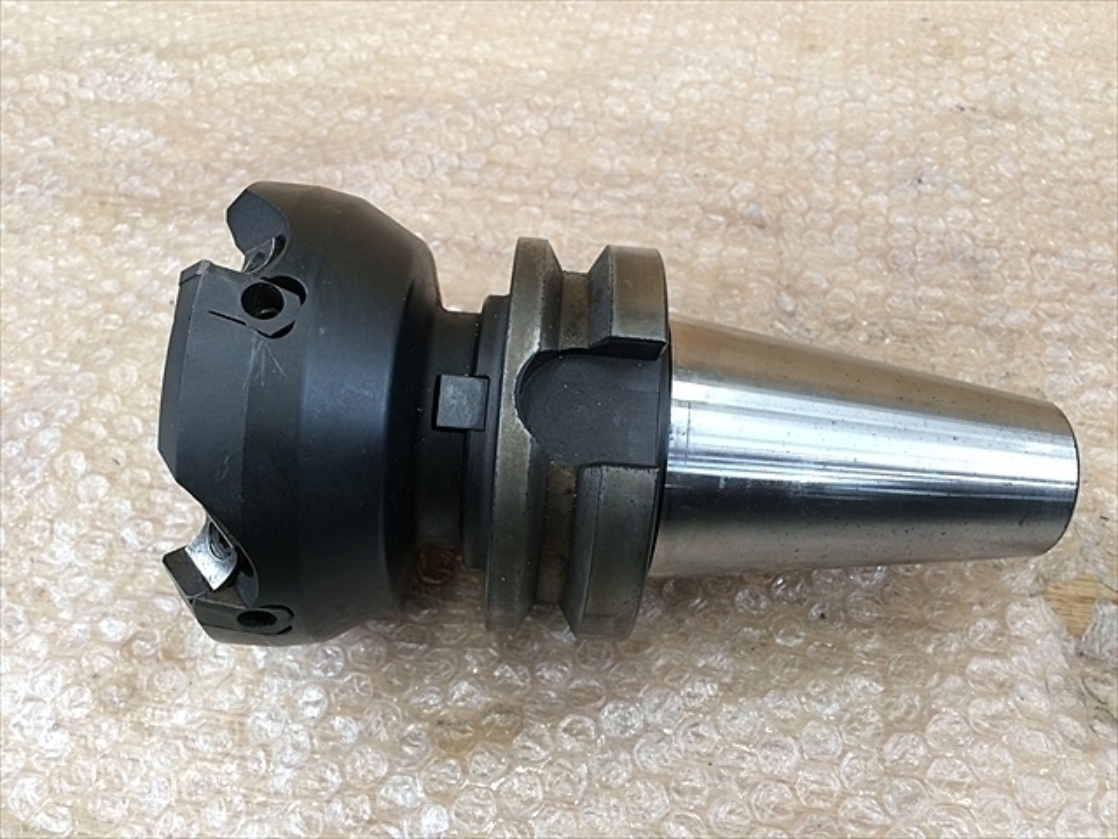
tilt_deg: -51.3
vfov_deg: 48.2
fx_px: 937
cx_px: 559
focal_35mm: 29
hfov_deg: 61.7
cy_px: 420
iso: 64
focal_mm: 4.15
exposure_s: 1/30
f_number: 2.2
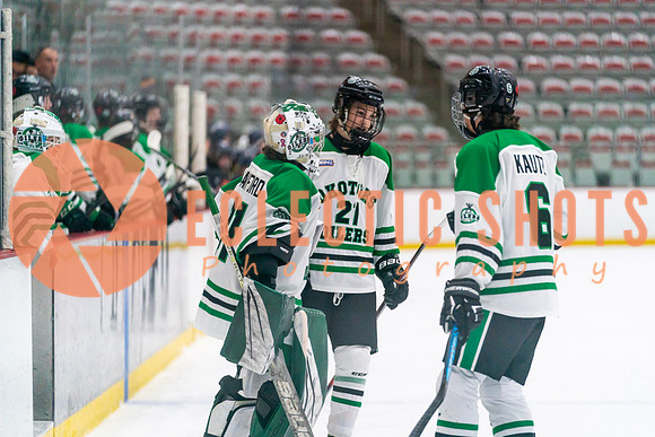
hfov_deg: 12.4
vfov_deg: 8.3
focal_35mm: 165
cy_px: 218
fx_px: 3003
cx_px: 328
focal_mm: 165
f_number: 2.8
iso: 3200
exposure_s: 1/1250
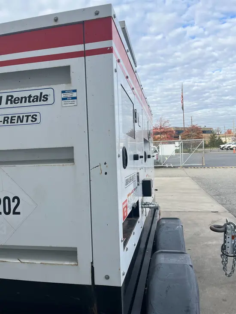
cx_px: 118
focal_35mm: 26
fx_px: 236
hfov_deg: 53.1
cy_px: 157
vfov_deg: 67.3
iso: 50
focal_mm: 5.1
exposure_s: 1/1536
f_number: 1.6
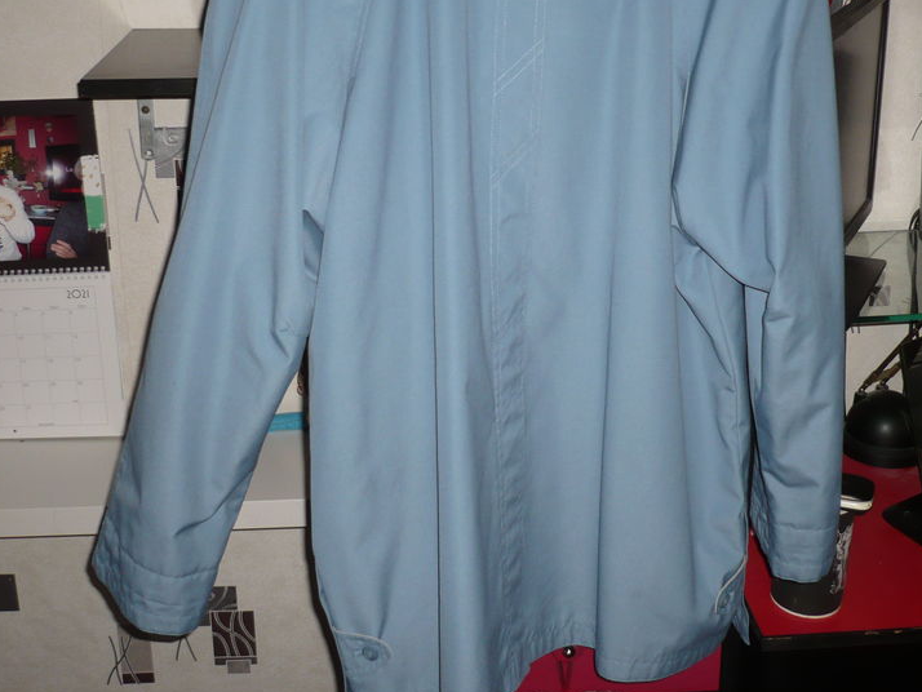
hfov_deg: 38.9
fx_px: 1306
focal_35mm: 49
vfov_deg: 29.5
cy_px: 243
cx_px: 486
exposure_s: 1/30
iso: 100
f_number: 2.8
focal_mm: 5.8
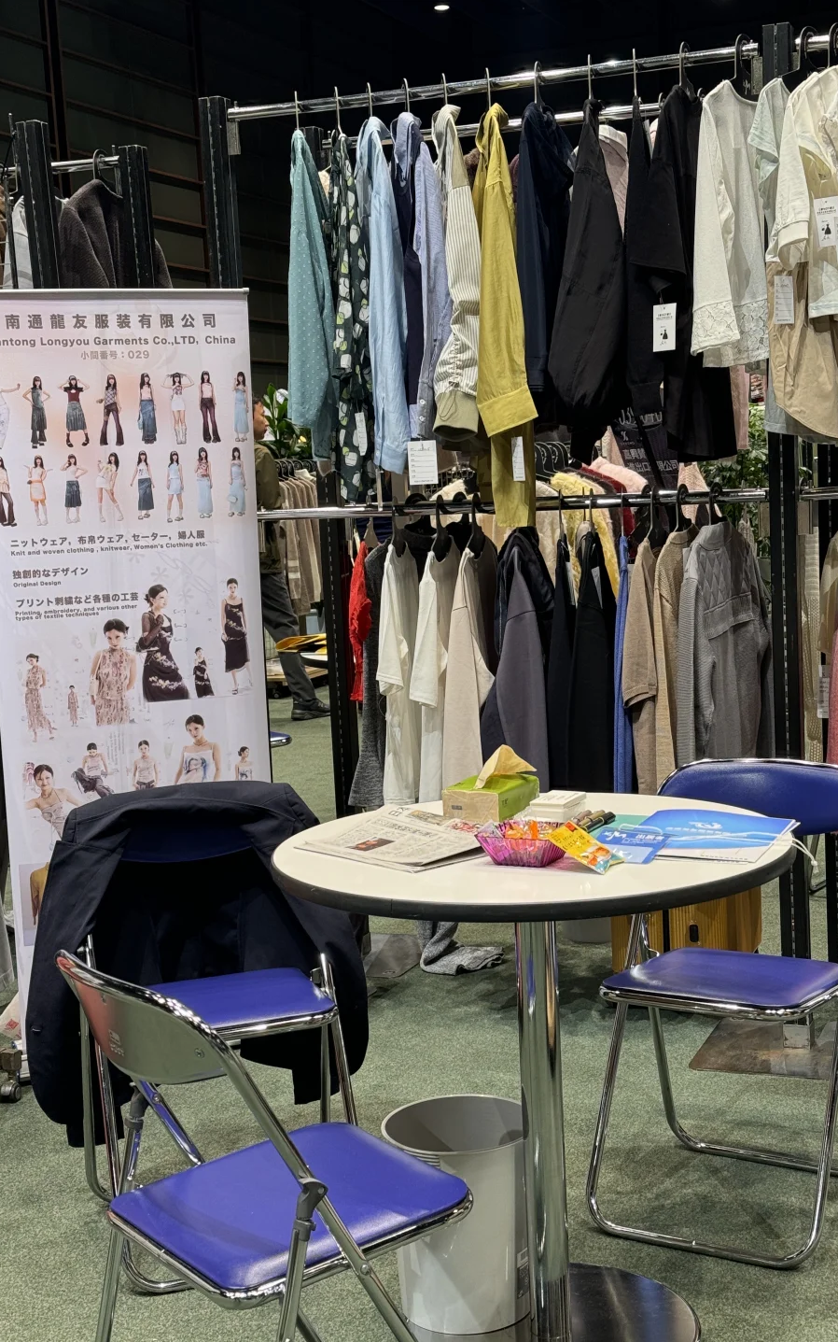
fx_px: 1864
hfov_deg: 25.3
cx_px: 467
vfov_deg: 39.6
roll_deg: +3.0
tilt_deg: -6.5
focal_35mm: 51
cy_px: 671
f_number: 1.78
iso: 64
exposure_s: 1/50
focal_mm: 6.86
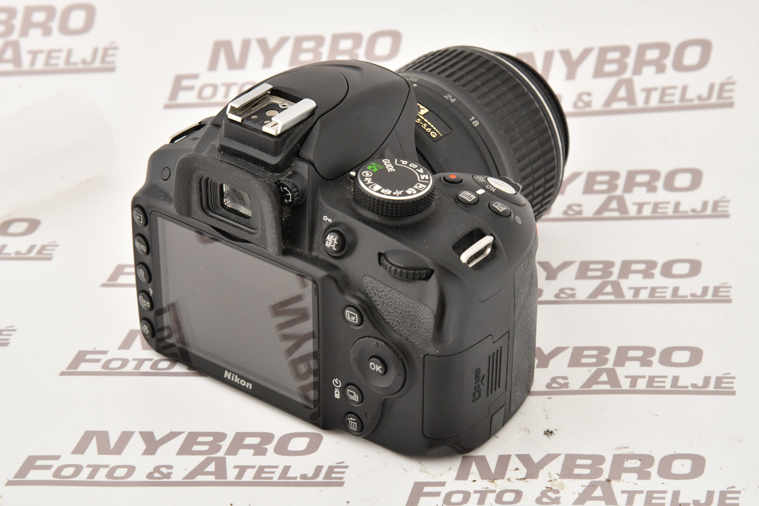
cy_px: 253
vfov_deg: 11.4
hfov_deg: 17.1
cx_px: 380
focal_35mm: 120
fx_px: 2530
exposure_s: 1/160
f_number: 14
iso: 1600
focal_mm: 120
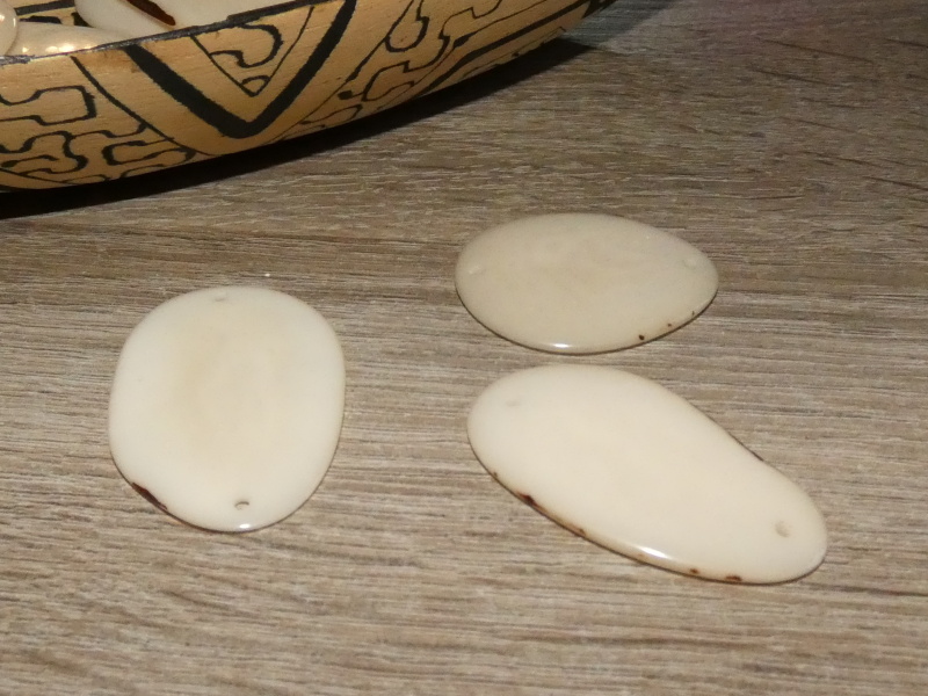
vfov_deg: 66.0
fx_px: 536
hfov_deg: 81.7
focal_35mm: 20
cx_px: 464
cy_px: 348
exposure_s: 1/60
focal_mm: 3.6
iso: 800
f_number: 2.8
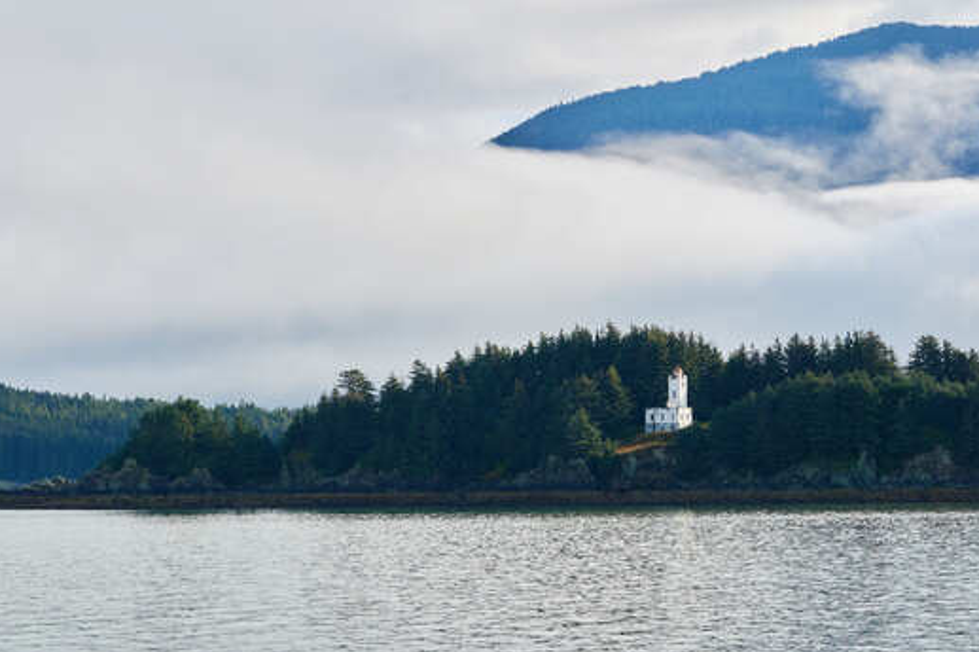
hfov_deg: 17.7
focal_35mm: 116
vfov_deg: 11.8
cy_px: 321
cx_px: 485
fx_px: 3152
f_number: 4
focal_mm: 39.42
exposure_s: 1/640
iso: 100
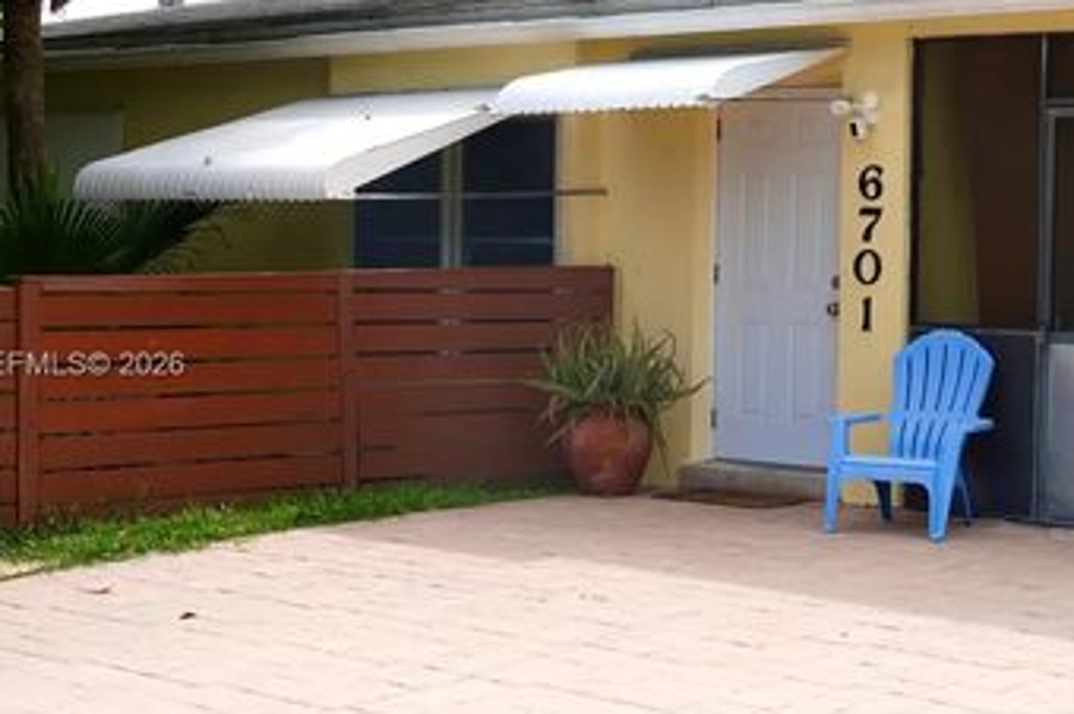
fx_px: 2355
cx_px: 802
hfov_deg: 25.4
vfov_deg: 17.2
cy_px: 366
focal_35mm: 79
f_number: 8
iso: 50
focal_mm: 28
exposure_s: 1/80
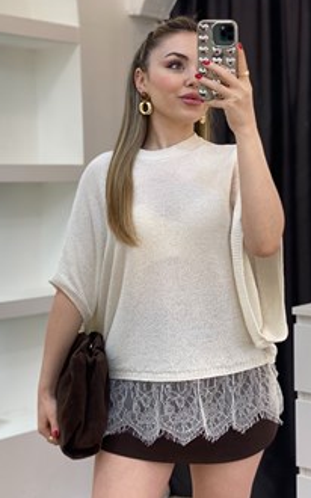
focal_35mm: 69
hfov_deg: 18.9
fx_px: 937
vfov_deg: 29.8
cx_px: 162
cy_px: 247
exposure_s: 1/100
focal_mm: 6
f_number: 2
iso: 64
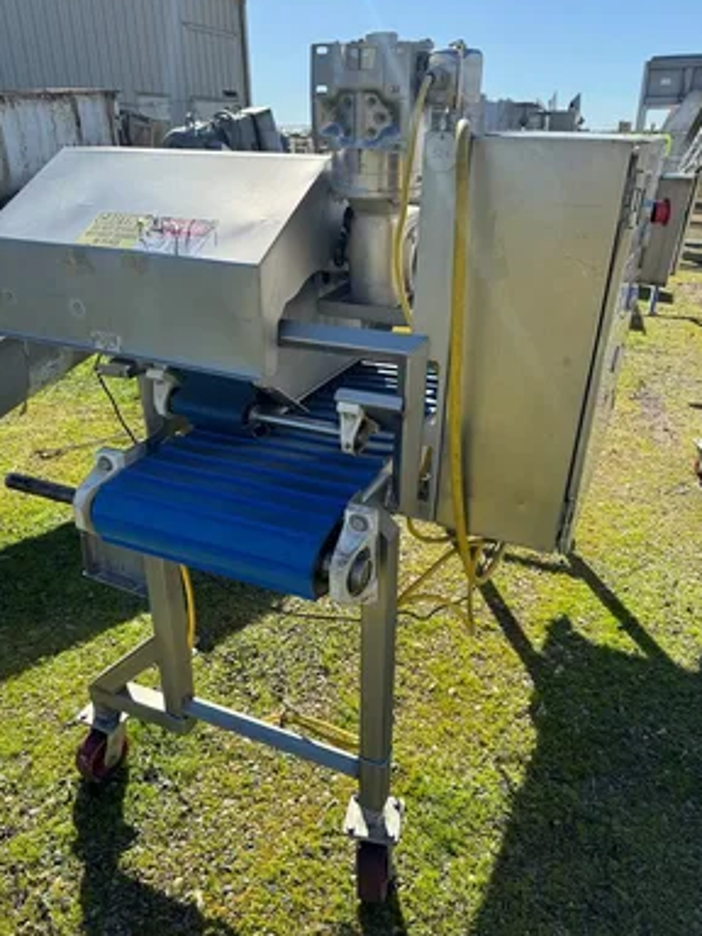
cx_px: 344
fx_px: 676
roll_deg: +0.7
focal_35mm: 25
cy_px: 473
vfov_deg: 69.4
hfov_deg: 54.9
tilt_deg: -25.8
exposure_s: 1/2331
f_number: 1.78
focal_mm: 6.86
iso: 80
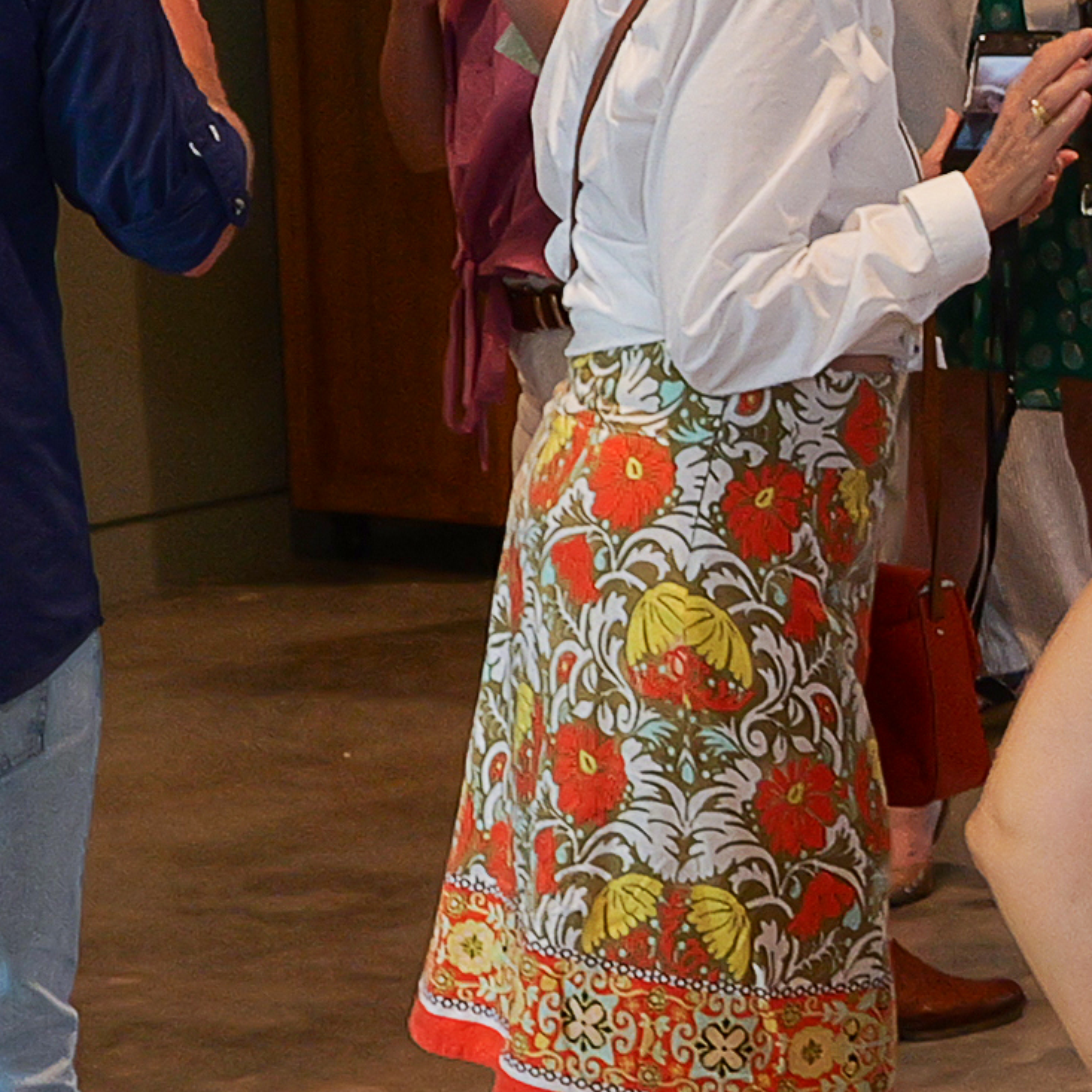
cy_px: 647
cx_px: 2267
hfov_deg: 9.9
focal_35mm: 162
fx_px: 5782
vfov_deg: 10.8
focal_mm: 24
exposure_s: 1/160
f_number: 5
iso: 800
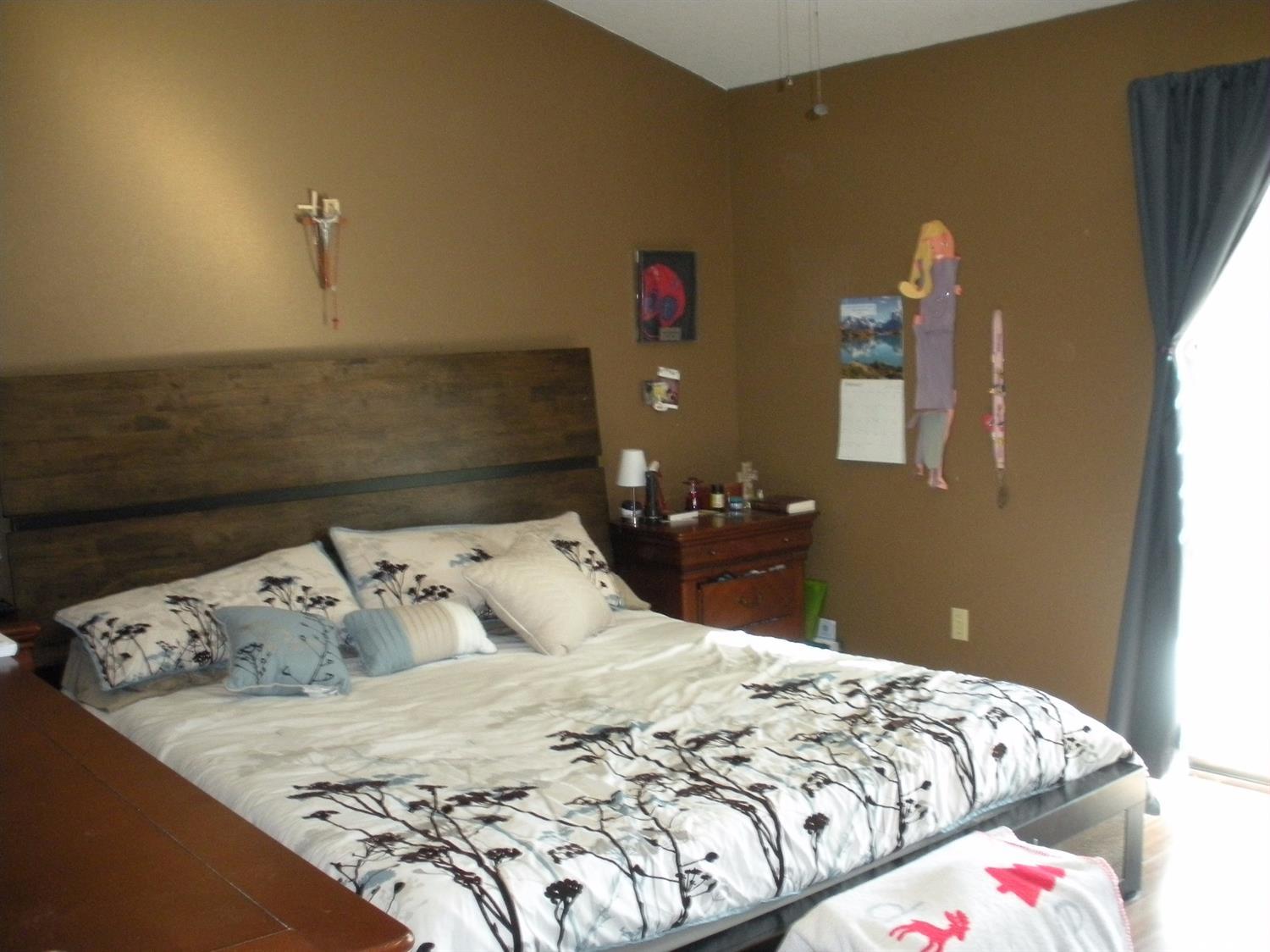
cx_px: 635
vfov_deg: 40.7
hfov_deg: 52.6
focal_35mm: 35
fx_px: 1284
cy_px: 476
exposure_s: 1/30
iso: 400
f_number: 3.5
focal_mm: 6.3
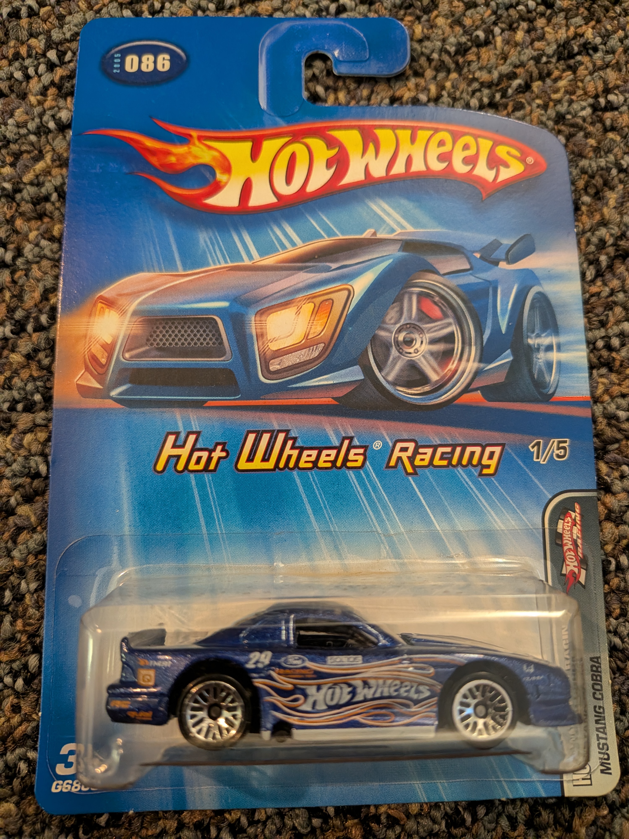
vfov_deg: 71.6
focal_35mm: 24
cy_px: 420
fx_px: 581
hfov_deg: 56.8
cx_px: 314
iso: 473
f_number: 1.7
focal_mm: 4.53
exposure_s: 1/40
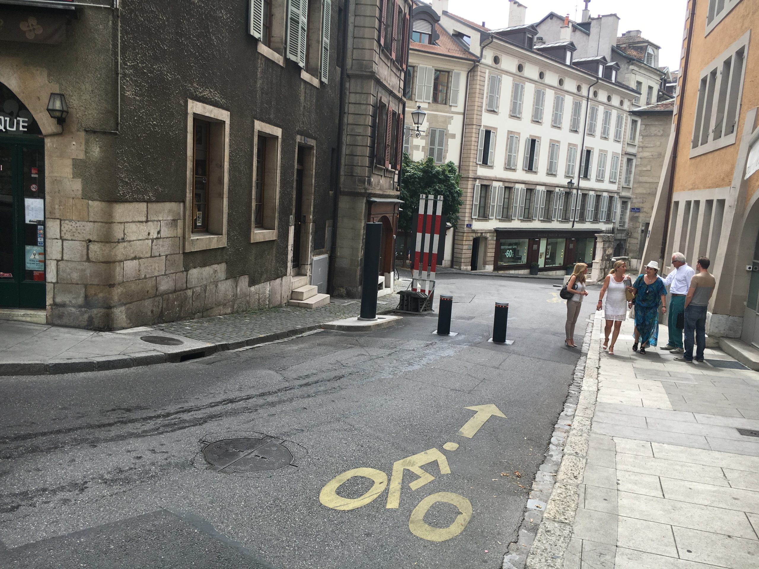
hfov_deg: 61.7
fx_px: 636
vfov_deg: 48.2
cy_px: 284
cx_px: 380
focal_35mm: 29
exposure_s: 1/754
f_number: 2.2
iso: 25
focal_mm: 4.15
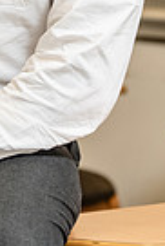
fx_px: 2270
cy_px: -71
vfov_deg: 6.2
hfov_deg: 4.1
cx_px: -62
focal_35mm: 331
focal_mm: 100
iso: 800
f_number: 3.5
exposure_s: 1/200
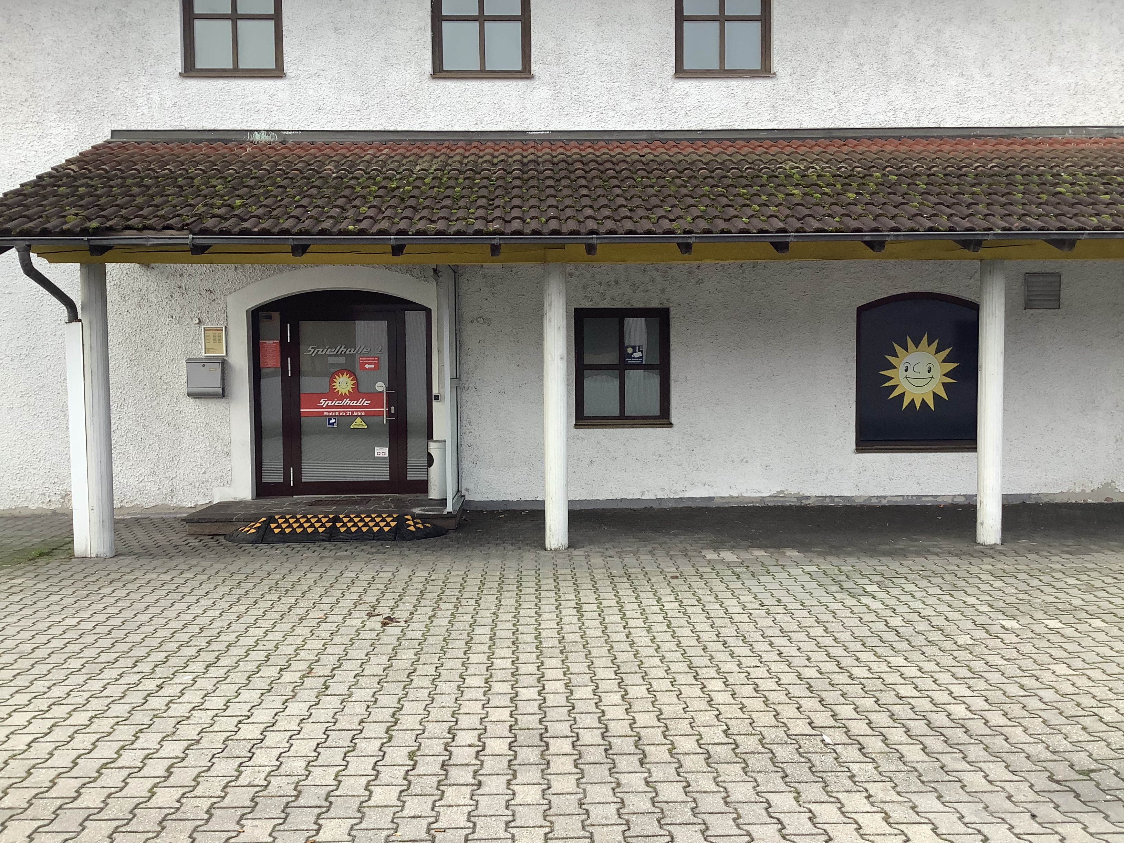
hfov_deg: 58.4
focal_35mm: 31
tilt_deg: -3.3
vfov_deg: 45.4
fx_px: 1007
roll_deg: +0.5
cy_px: 422
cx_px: 562
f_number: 2.4
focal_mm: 3.3
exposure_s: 1/100
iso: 32
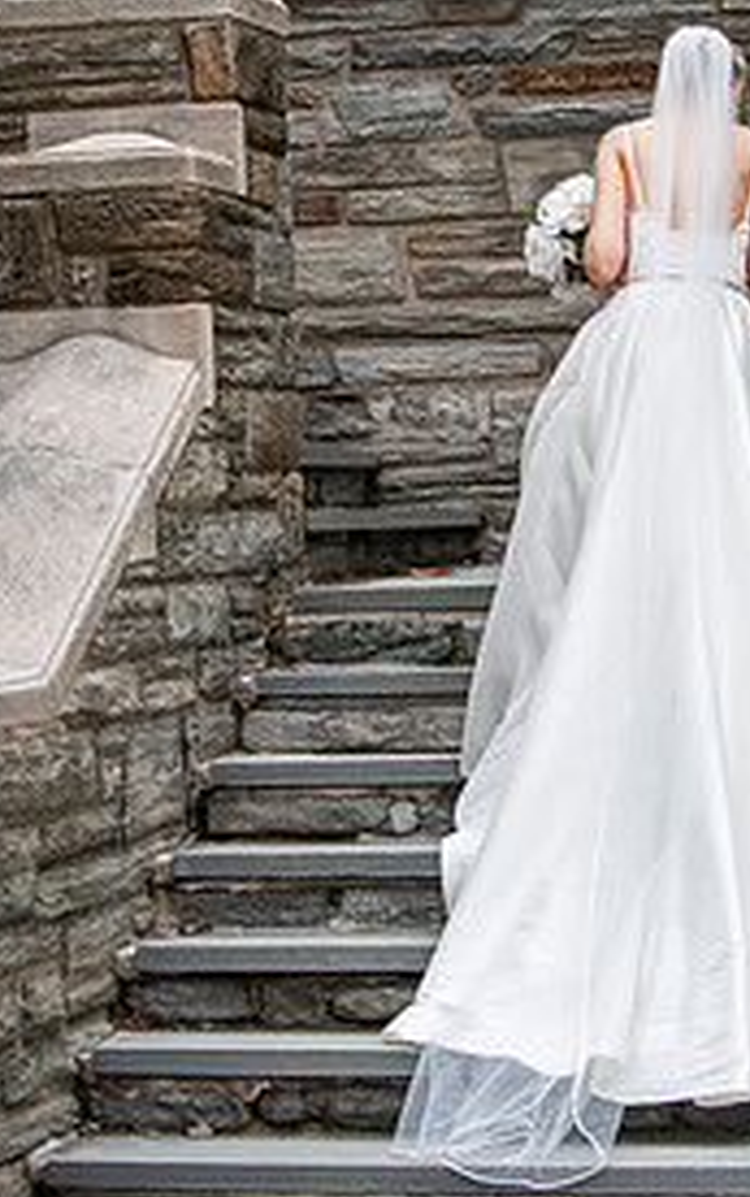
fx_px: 3786
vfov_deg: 17.9
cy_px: 416
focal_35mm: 116
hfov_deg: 11.3
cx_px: 613
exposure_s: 1/6400
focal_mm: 70
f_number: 2.8
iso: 1600
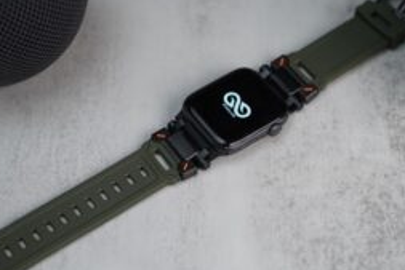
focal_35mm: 87
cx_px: 218
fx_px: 979
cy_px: 145
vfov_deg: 15.7
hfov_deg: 23.4
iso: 320
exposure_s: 1/60
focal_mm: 55
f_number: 2.8
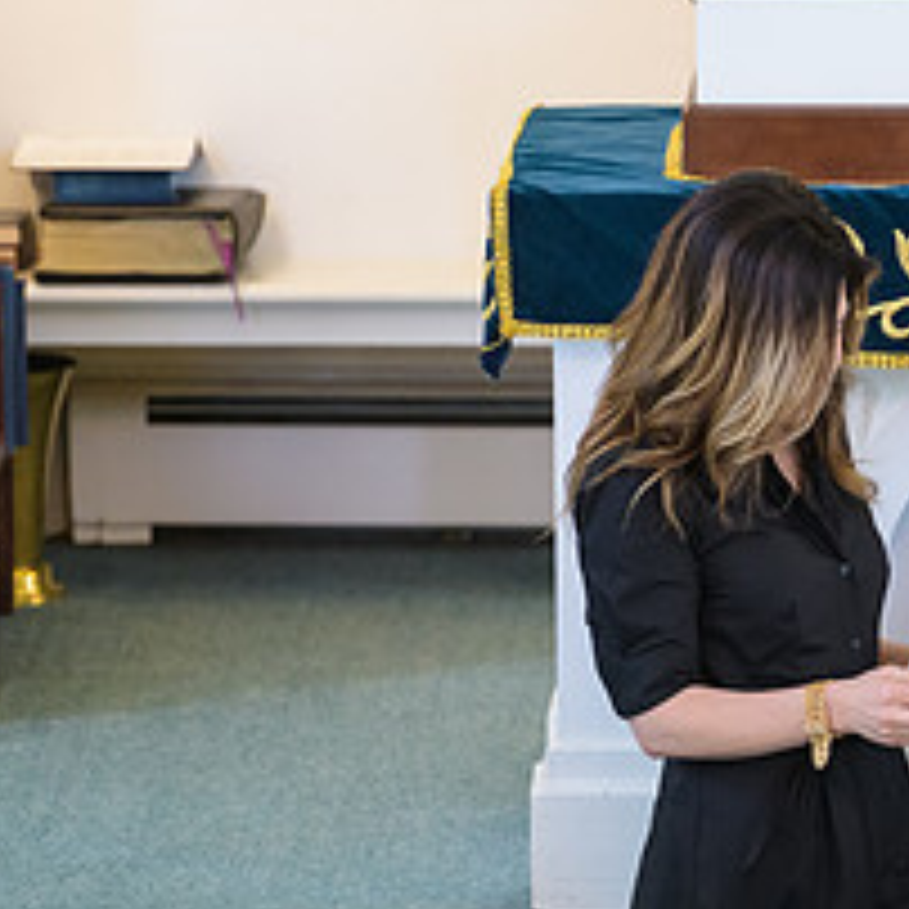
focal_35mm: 487
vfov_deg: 3.6
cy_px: 524
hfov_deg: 3.6
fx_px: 14468
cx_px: 1206
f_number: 3.2
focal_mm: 200
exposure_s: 1/125
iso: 1250
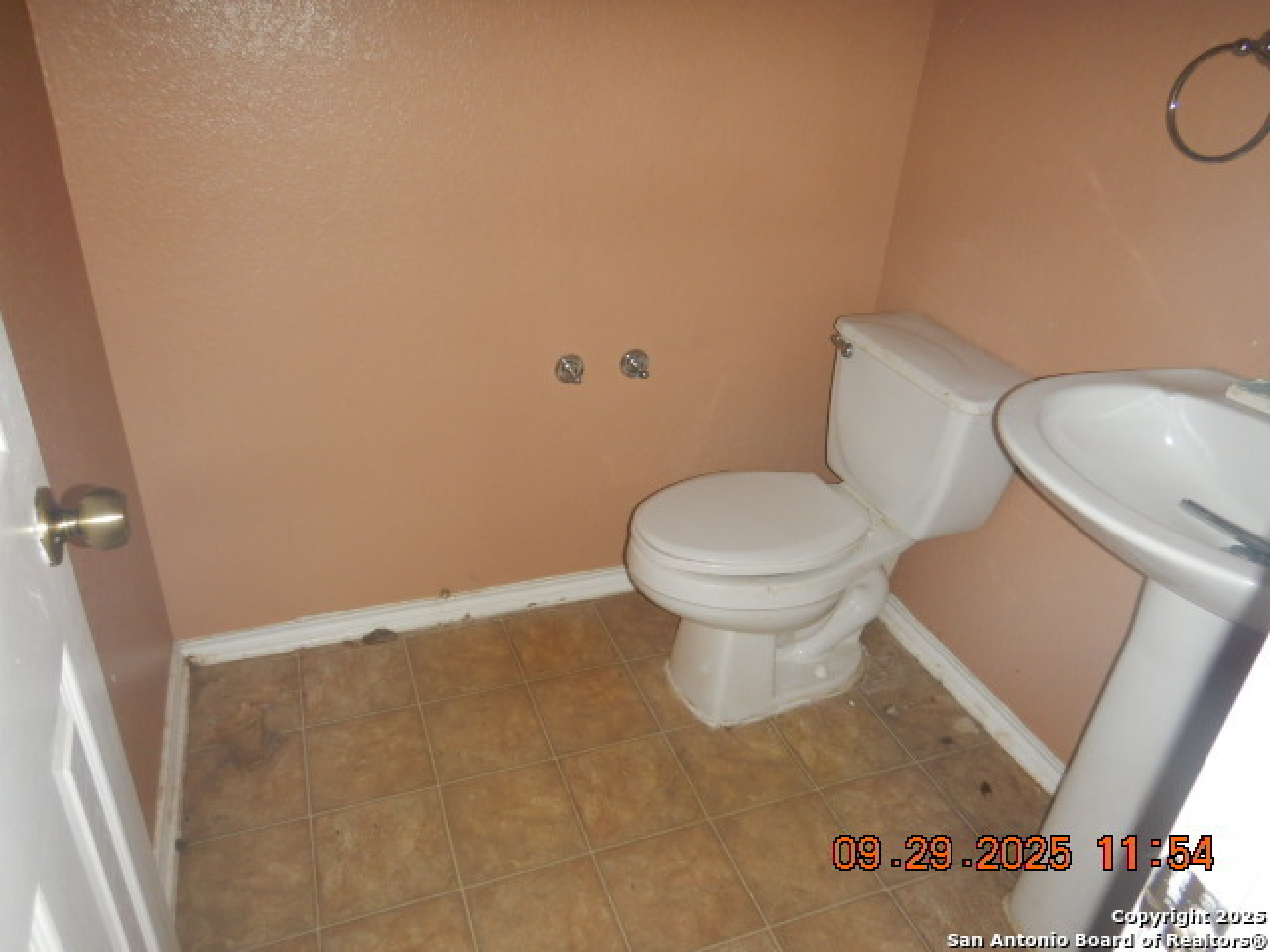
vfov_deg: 56.8
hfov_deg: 71.6
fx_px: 881
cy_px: 476
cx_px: 635
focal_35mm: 24
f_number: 2.8
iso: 200
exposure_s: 1/30
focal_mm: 4.3
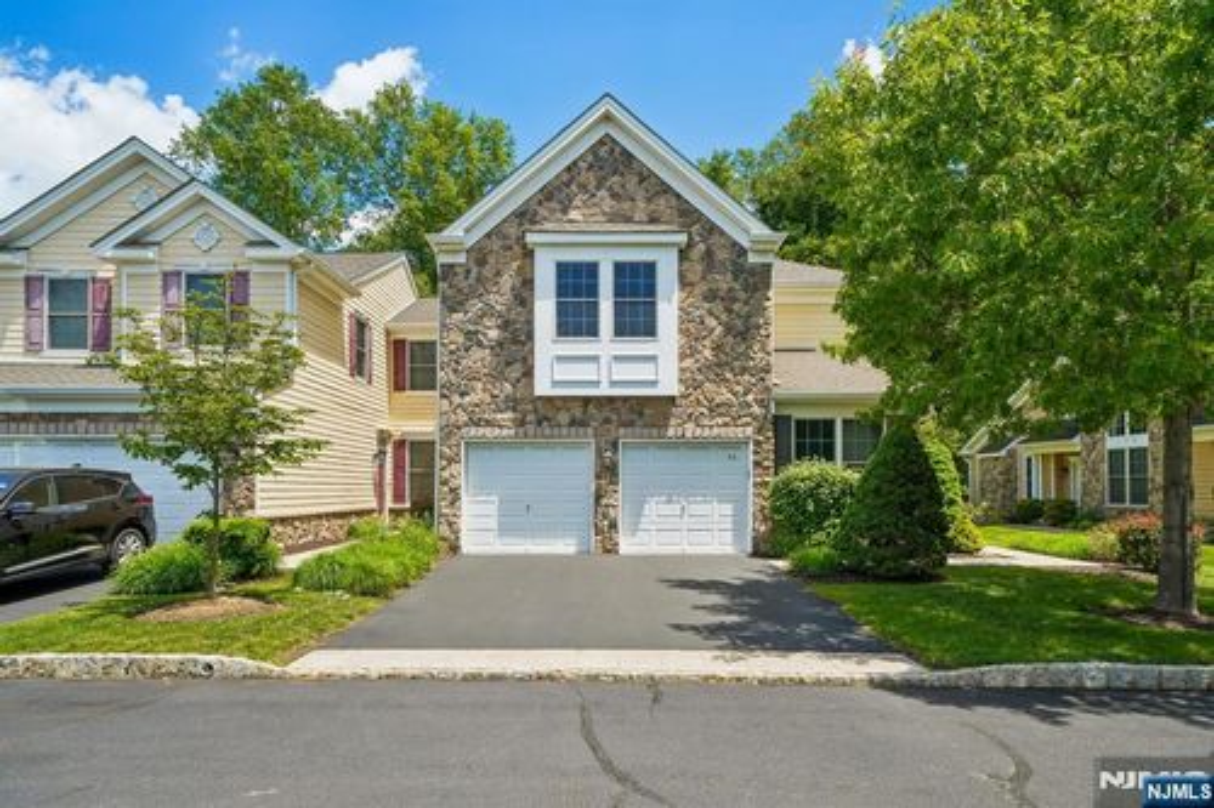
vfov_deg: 61.9
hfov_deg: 84.0
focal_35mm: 20
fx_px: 674
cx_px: 607
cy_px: 404
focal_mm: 20
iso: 100
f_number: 11
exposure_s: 1/100
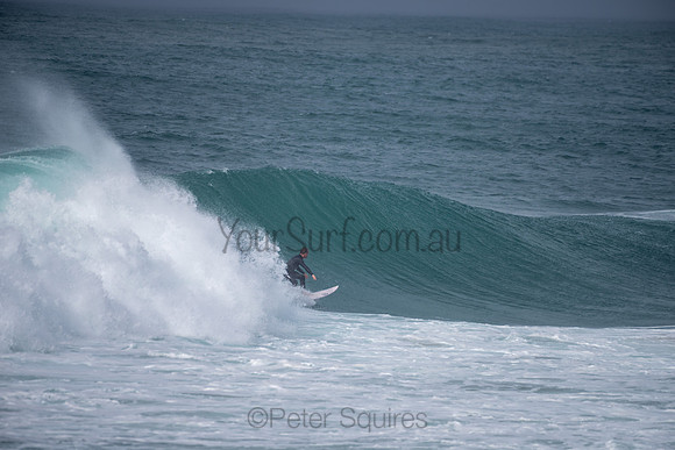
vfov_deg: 2.6
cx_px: 338
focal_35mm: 539
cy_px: 225
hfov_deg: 3.8
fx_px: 10100
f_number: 5.6
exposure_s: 1/1000
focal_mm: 500
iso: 80
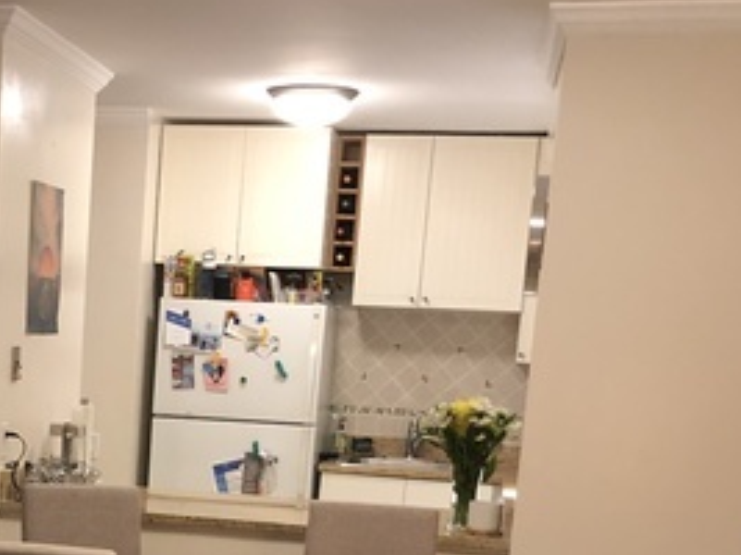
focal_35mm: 70
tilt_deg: -12.5
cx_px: 54
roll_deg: -1.7
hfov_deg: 26.7
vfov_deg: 19.9
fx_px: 1498
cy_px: 633
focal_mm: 3.99
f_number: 1.8
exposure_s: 1/15
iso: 64
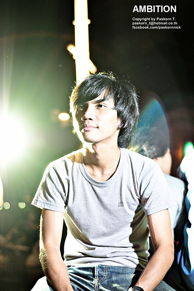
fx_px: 608
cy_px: 146
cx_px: 97
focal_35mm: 75
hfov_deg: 18.1
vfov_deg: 27.0
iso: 640
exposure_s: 1/40
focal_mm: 50
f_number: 2.5
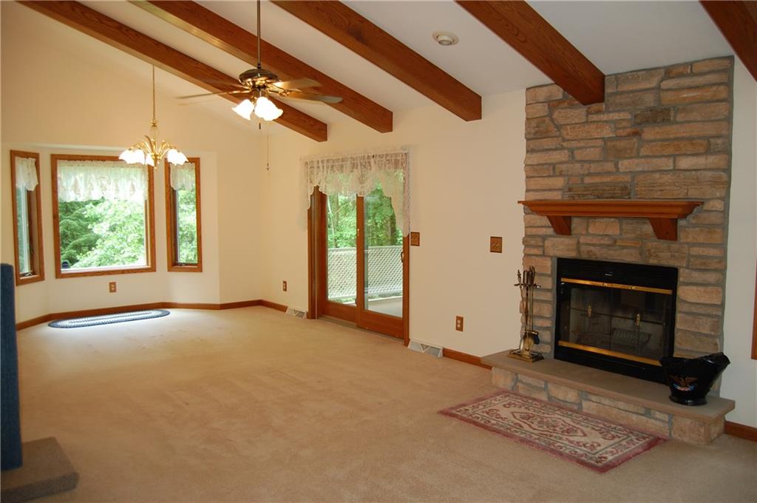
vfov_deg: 47.8
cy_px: 252
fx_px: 567
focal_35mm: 27
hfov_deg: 67.4
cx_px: 378
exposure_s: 1/60
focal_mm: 18
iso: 400
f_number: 3.5
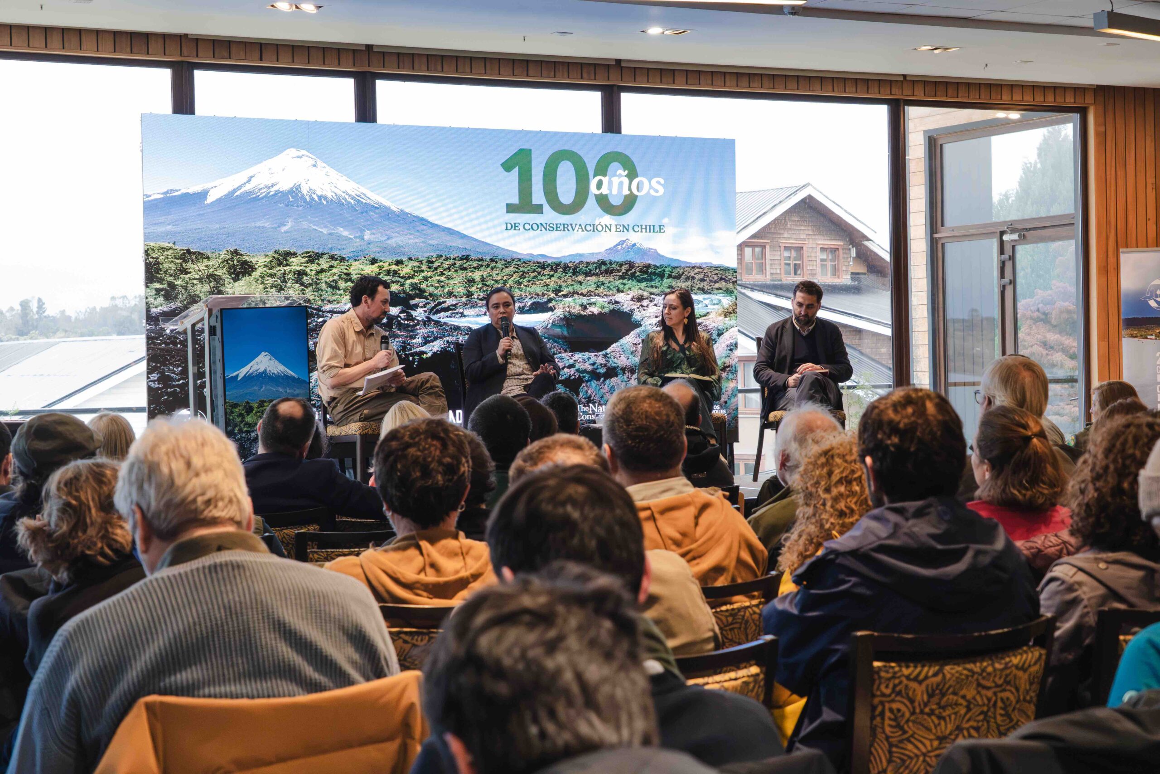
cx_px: 580
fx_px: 1837
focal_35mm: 57
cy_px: 387
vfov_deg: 23.8
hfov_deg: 35.1
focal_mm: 57
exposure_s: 1/200
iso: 6400
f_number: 7.1
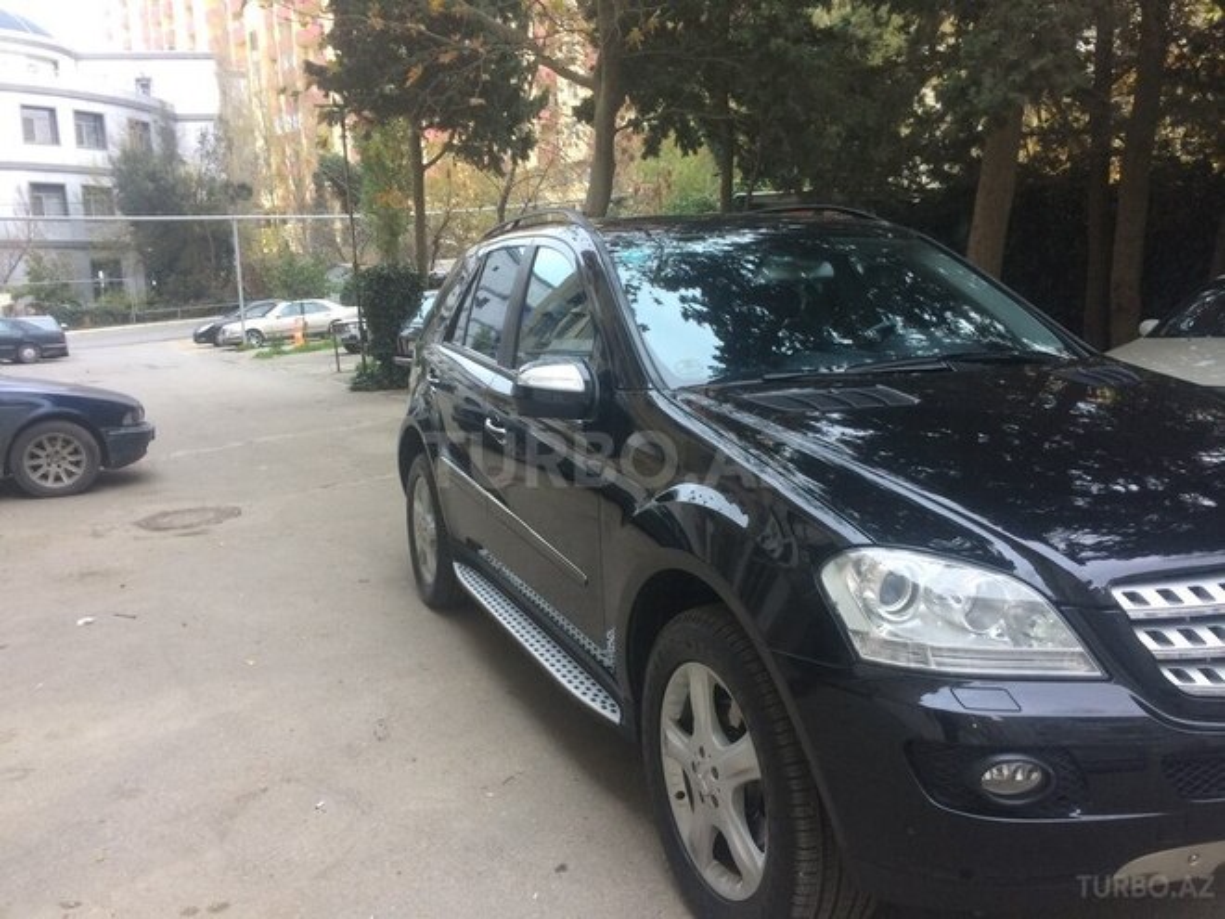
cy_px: 460
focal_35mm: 29
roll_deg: +4.1
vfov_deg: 48.2
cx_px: 612
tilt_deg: -10.3
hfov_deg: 61.7
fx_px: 1026
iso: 100
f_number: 2.2
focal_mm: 4.15
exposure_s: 1/33
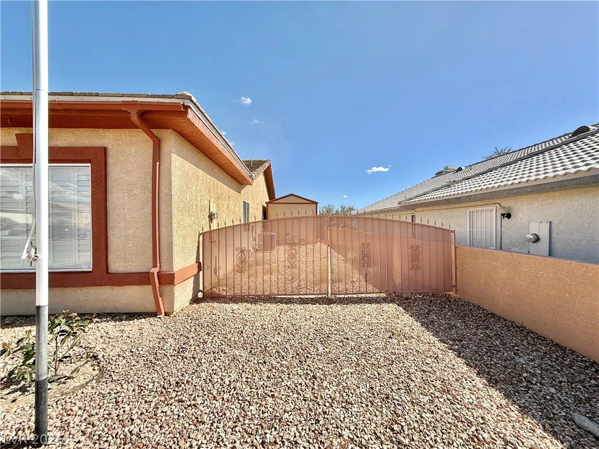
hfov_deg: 102.1
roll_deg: +0.9
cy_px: 224
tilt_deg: +0.0
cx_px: 300
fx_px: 242
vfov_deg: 85.7
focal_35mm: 14
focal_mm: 2.22
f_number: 2.2
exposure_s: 1/2976
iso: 50
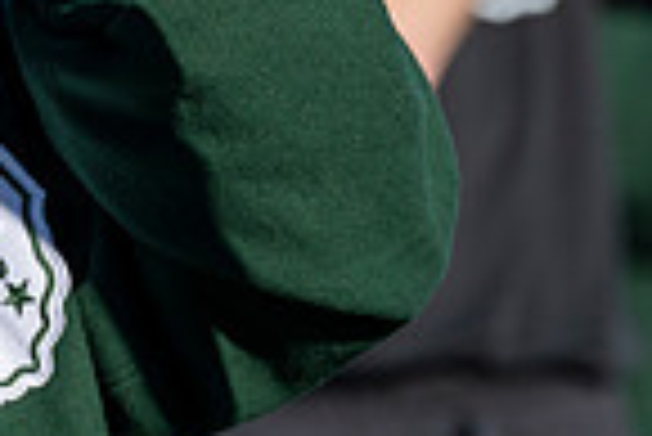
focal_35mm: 799
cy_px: -326
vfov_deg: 1.7
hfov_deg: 2.6
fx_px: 14485
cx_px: -144
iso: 250
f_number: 5
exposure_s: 1/2000
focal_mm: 200
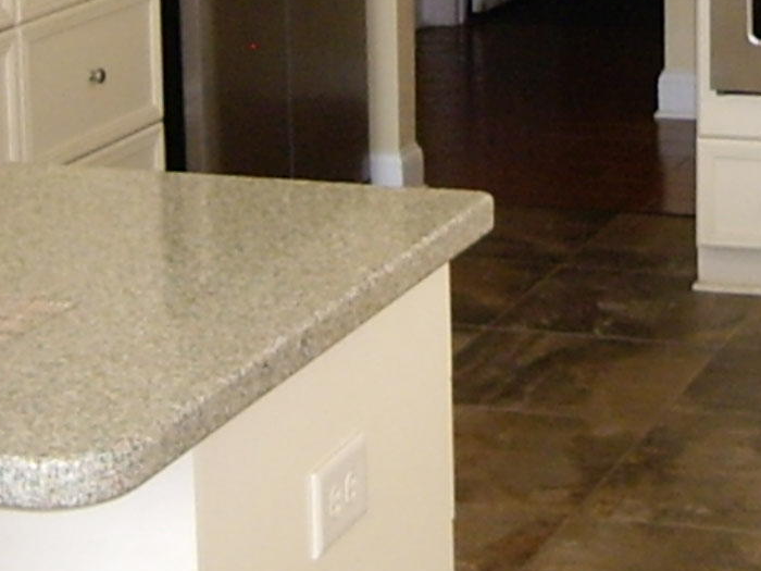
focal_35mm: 125
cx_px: 644
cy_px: -206
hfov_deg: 15.6
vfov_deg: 11.5
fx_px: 2748
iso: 200
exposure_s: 1/100
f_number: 2.7
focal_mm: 6.2
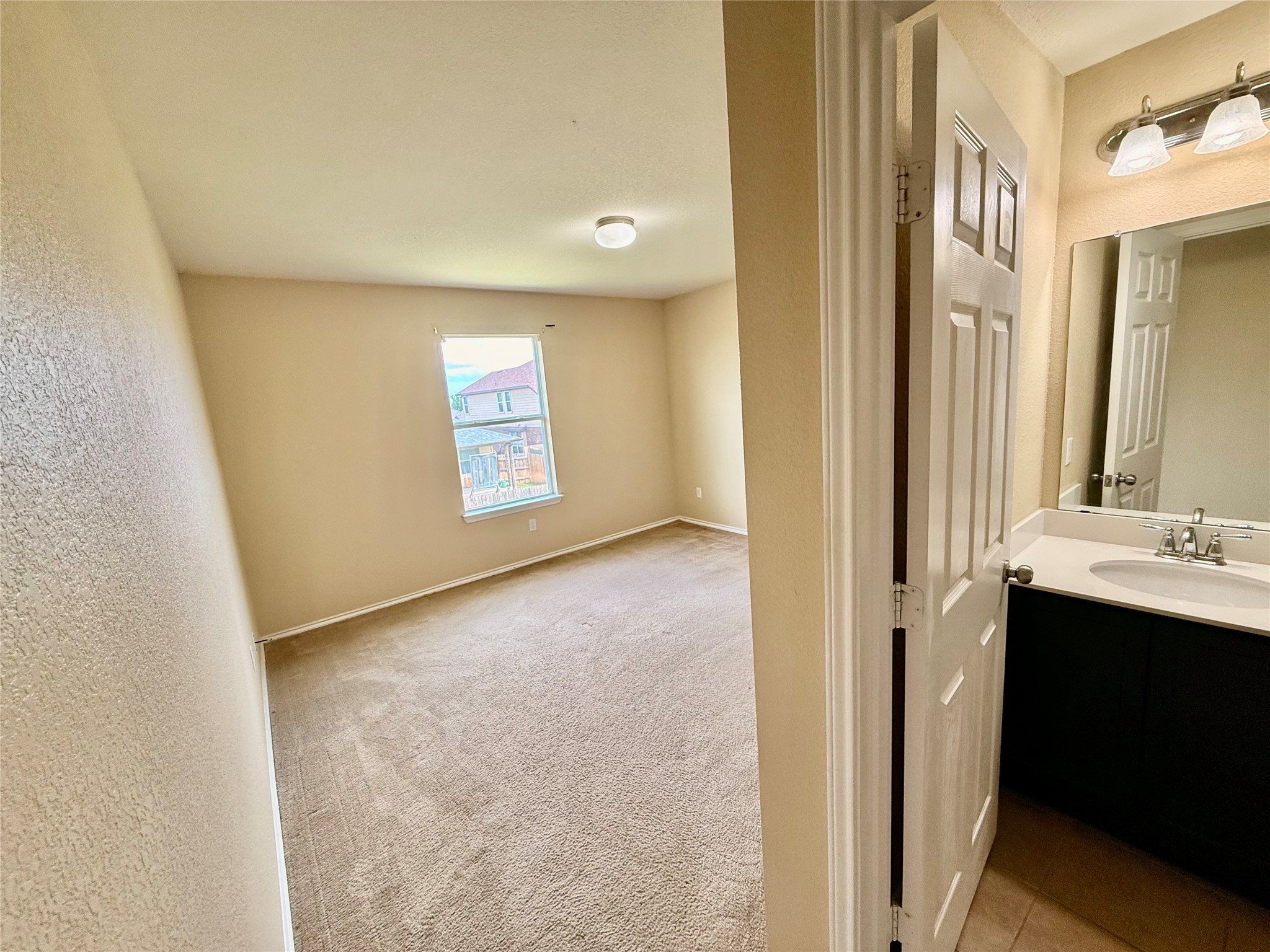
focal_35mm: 14
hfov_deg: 102.1
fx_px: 514
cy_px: 476
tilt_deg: -8.6
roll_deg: +4.6
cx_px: 635
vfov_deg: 85.7
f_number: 2.2
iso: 160
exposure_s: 1/120
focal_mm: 2.22
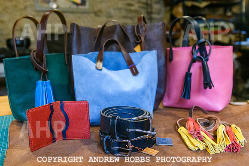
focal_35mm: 38
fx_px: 261
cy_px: 78
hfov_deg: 51.1
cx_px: 123
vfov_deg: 35.3
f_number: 4.5
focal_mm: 29
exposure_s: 1/200
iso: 3200
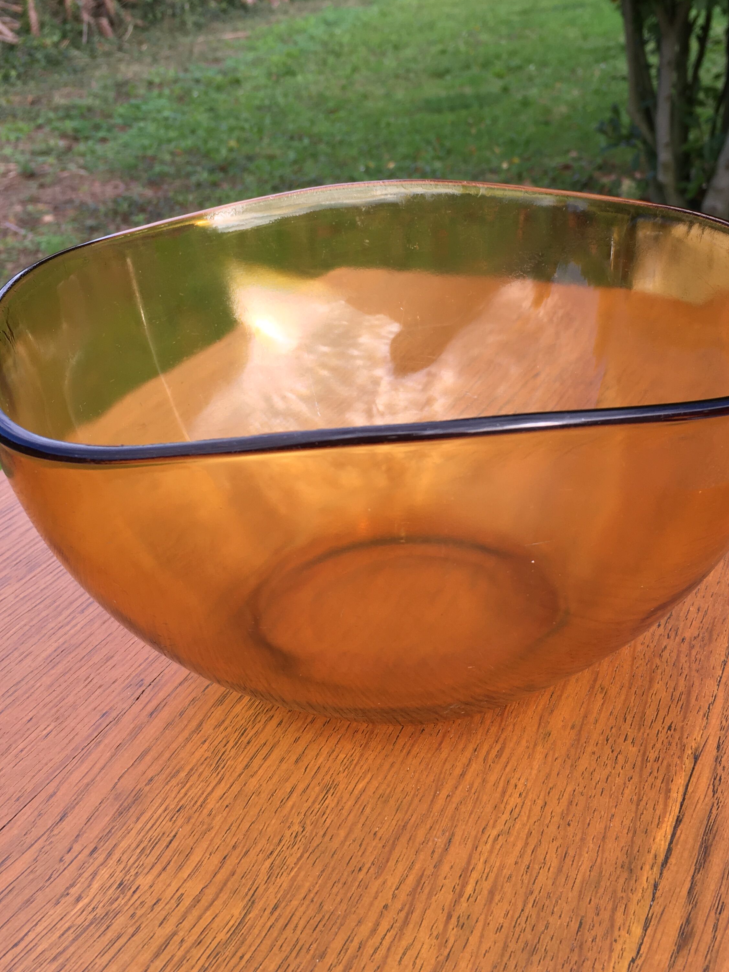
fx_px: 1095
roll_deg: -0.6
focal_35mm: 39
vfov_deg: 47.5
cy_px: 371
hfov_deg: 36.7
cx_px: 433
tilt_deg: -22.8
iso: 25
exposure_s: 1/221
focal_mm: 4.15
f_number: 2.2
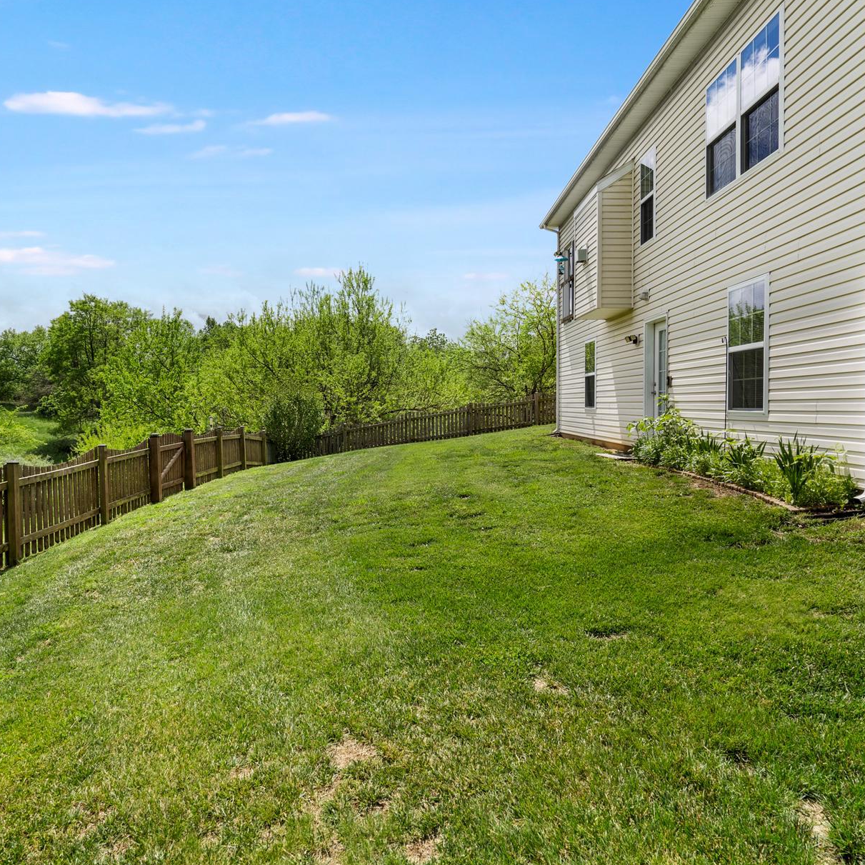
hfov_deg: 67.0
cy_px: 410
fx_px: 650
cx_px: 379
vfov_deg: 67.2
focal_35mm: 23
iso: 320
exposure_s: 1/400
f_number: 8
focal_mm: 16
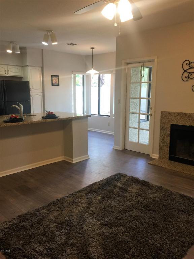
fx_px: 217
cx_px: 97
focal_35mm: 29
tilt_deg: -8.9
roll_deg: -0.4
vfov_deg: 61.7
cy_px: 130
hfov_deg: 48.2
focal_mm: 4.15
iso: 50
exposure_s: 1/30
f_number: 2.2
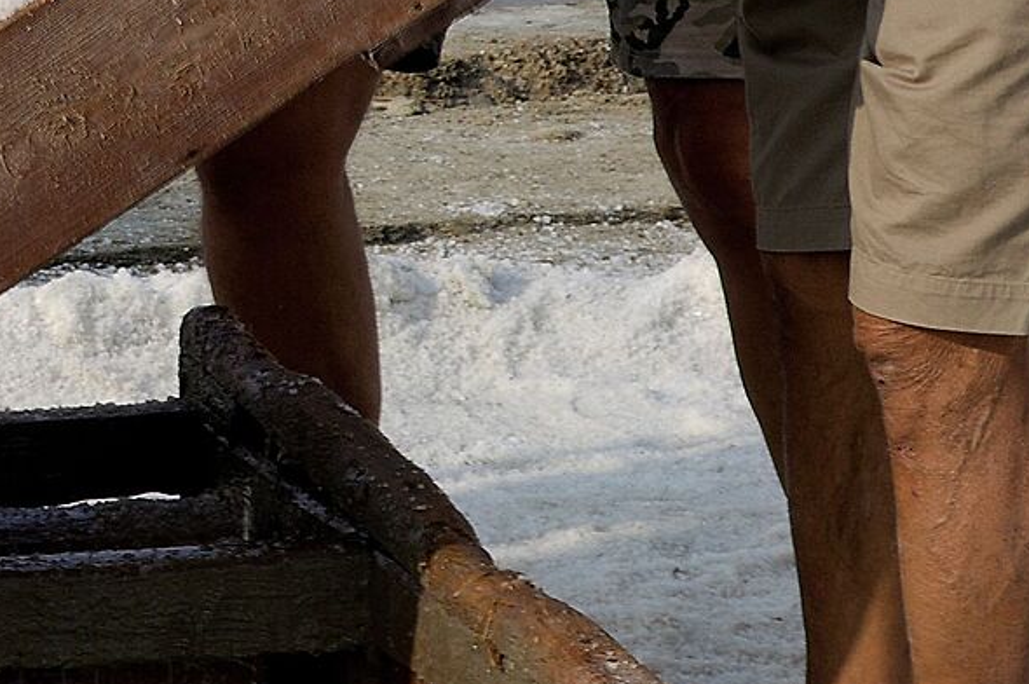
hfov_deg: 8.3
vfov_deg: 5.6
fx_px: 6967
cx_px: -344
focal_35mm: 244
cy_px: 36
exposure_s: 1/160
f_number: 11
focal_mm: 40
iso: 100
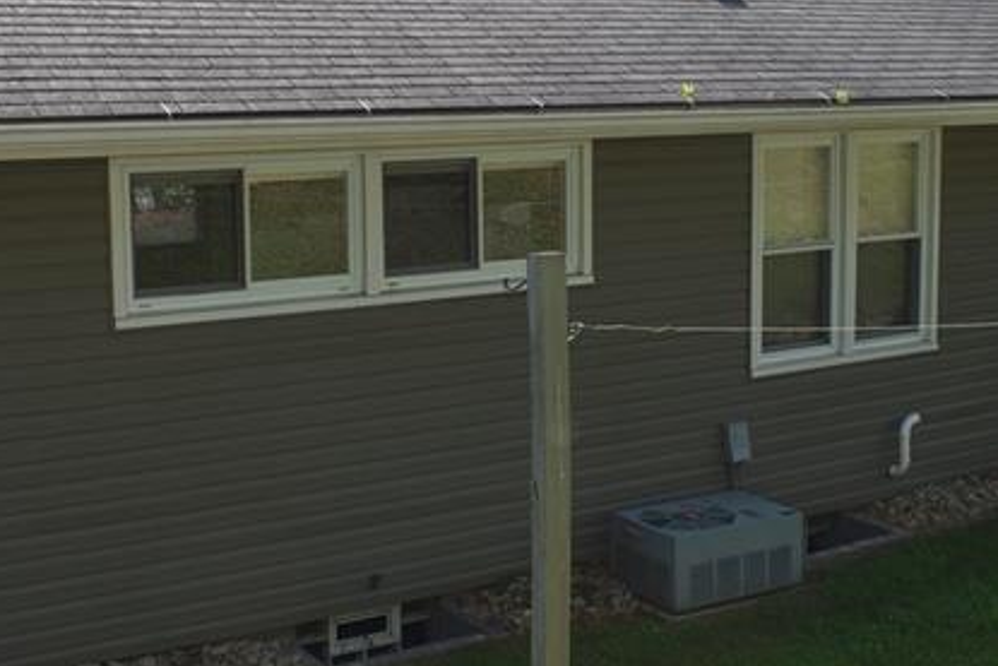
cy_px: 200
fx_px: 1442
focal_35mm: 52
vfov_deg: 25.8
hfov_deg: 38.2
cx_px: 488
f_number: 8
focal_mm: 18
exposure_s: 1/200
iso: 100
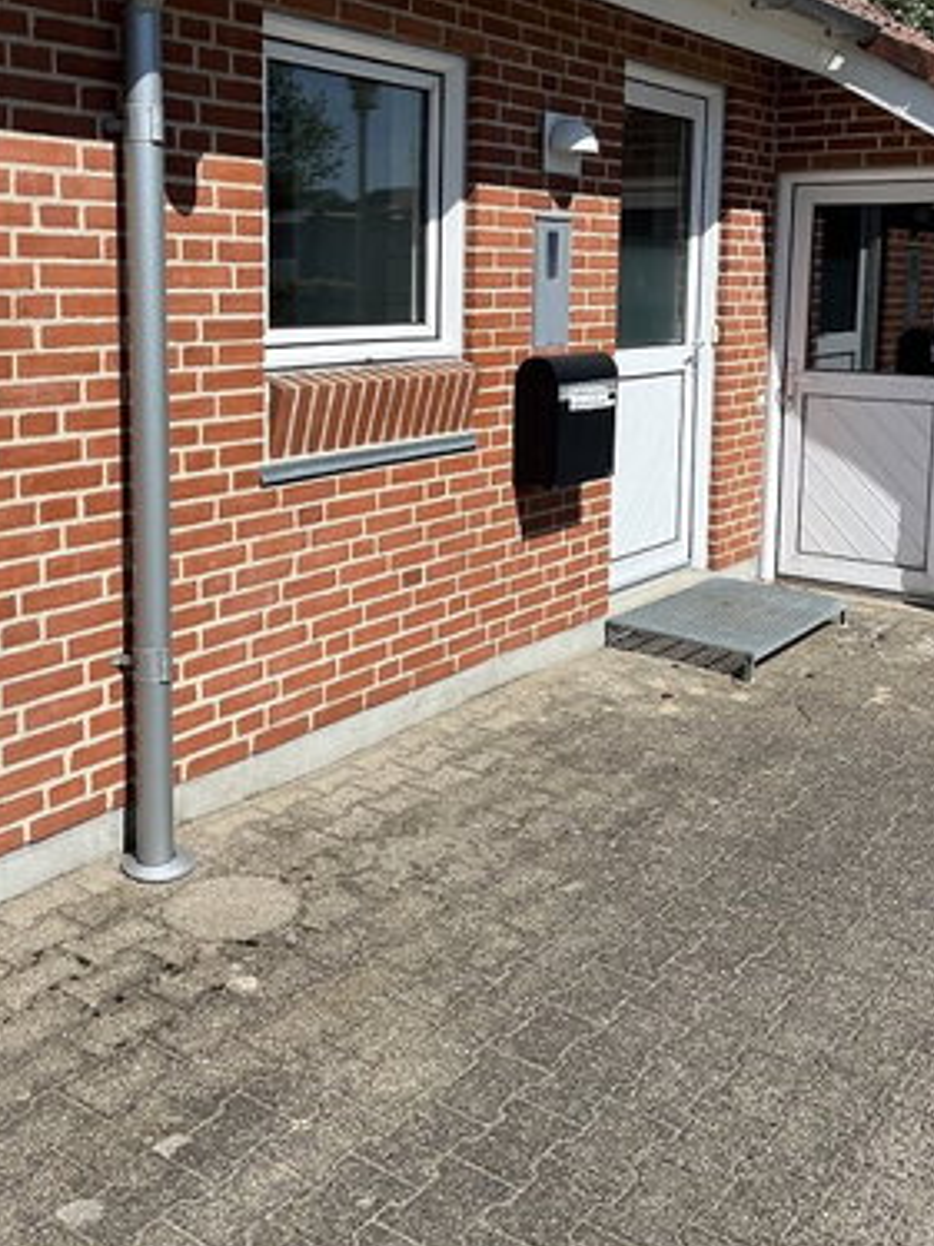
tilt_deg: -5.2
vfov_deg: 49.4
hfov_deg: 38.6
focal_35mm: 37
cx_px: 435
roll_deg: -1.3
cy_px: 427
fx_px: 1332
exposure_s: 1/4310
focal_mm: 5.1
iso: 50
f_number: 1.6
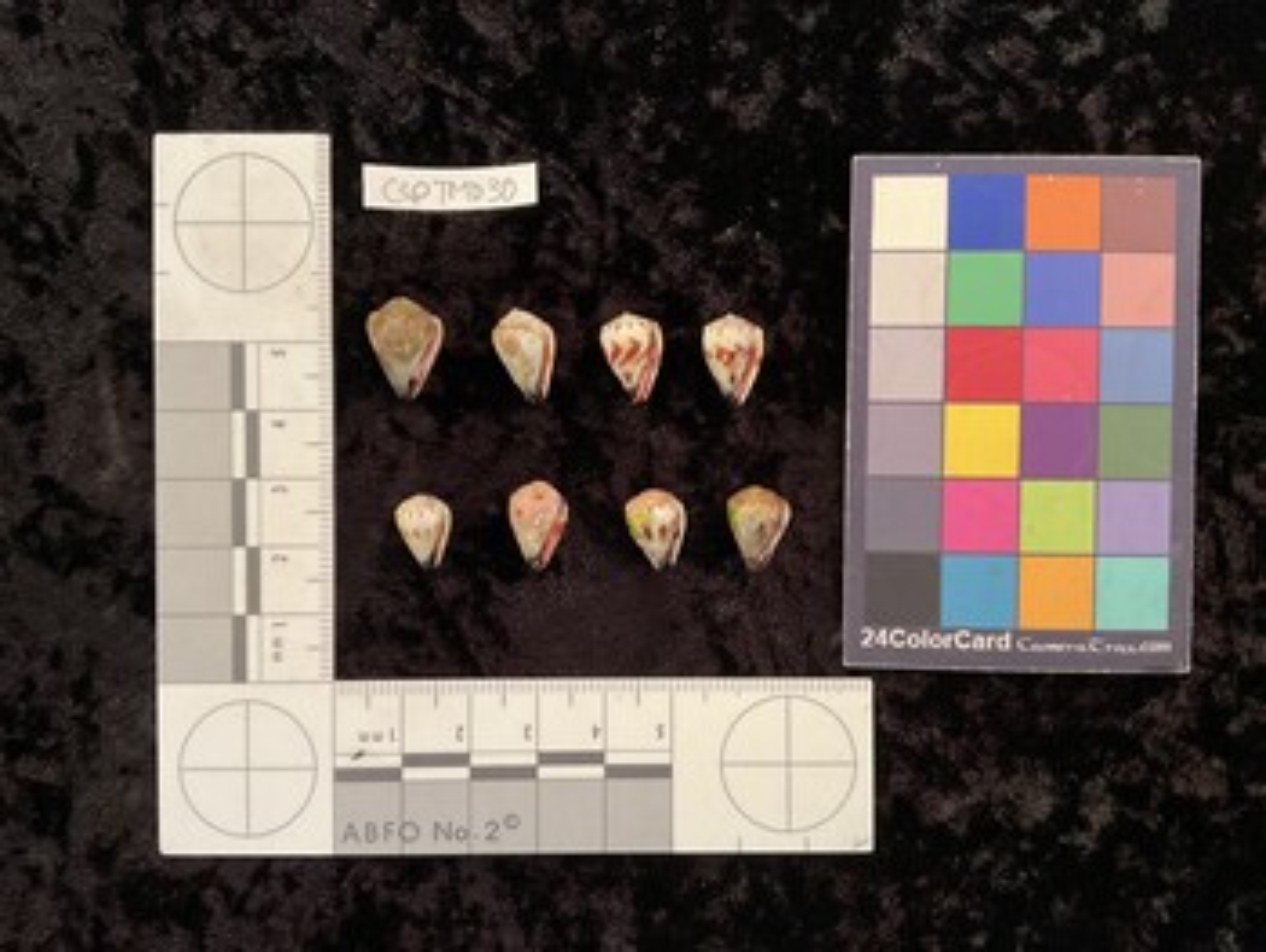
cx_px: 633
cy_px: 476
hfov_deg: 61.6
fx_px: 1061
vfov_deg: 48.3
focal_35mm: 29
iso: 200
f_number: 1.8
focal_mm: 3
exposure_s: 1/50
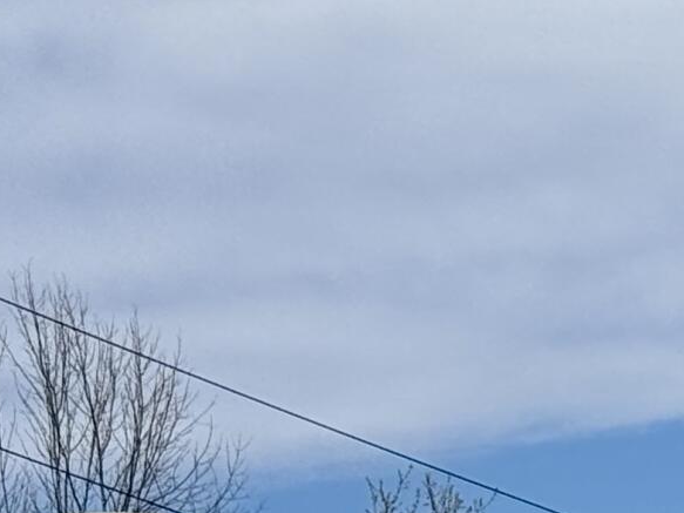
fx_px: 4880
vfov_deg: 5.8
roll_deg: -0.8
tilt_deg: +1.8
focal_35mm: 247
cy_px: 1301
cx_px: 1092
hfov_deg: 7.8
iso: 64
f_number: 1.78
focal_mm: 6.76
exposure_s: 1/9901
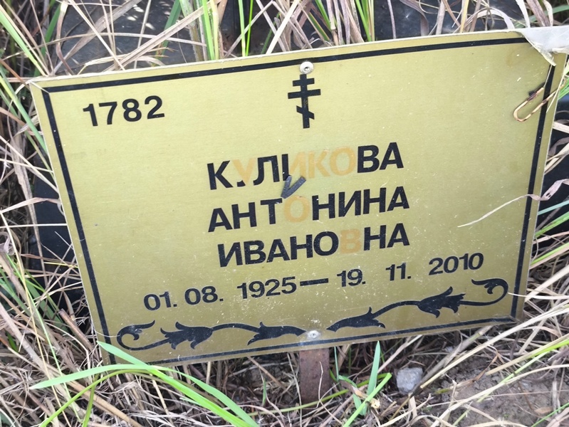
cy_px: 214
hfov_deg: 38.2
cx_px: 284
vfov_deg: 29.1
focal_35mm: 50
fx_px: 822
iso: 125
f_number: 1.7
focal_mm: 4.71
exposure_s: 1/50
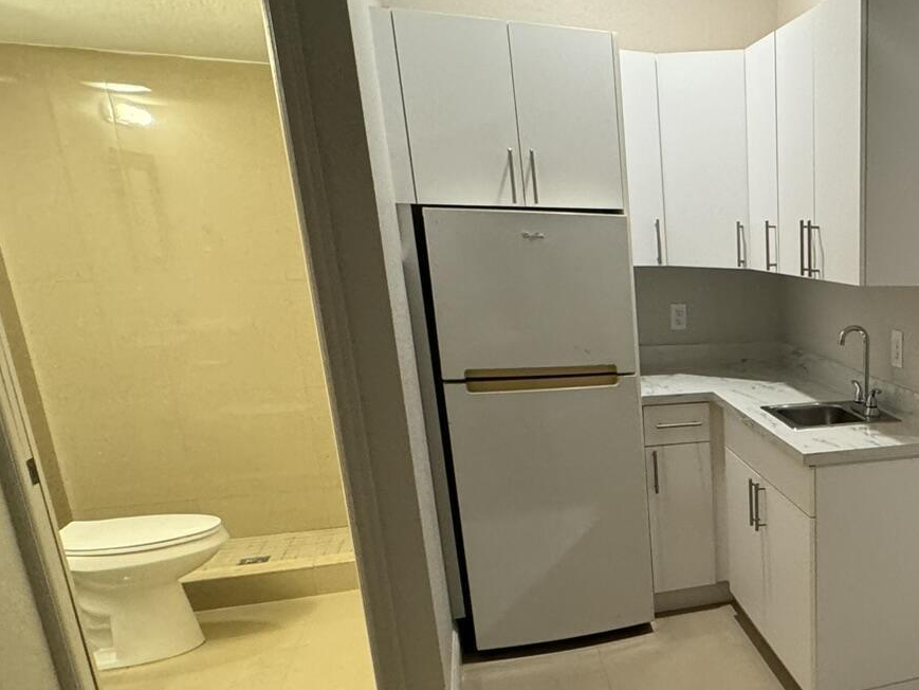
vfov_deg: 42.1
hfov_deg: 46.6
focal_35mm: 33
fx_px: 876
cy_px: 486
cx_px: 913
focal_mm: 2.22
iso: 400
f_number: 2.2
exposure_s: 1/60
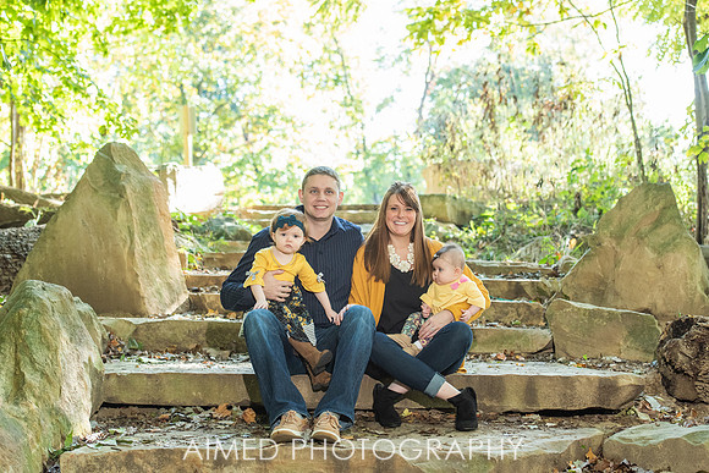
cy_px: 237
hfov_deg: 25.6
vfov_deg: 17.3
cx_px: 341
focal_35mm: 79
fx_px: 1559
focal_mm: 70
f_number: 4.5
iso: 1250
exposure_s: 1/250
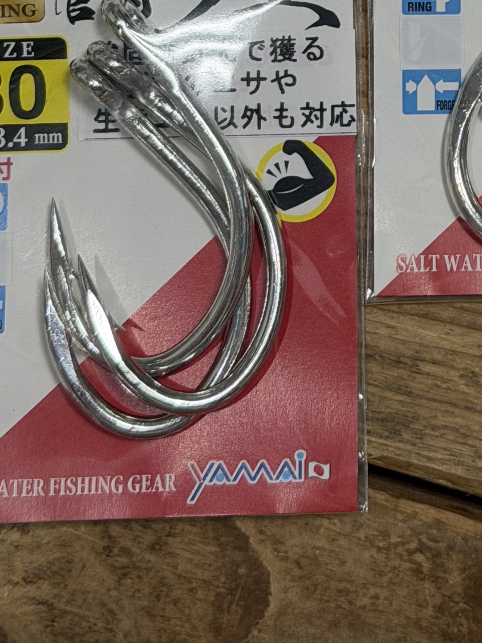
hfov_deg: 10.9
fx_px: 2488
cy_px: -179
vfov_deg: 14.2
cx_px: 566
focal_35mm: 134
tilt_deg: -85.0
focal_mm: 6.76
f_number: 1.78
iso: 80
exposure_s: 1/100
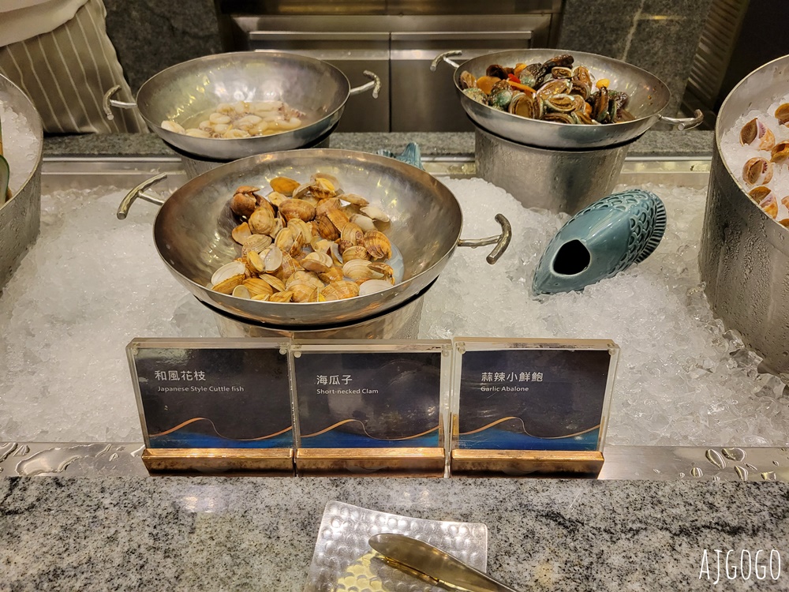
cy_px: 296
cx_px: 394
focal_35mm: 26
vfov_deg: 53.1
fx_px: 593
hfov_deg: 67.3
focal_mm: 5.4
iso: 250
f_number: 1.8
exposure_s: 1/120
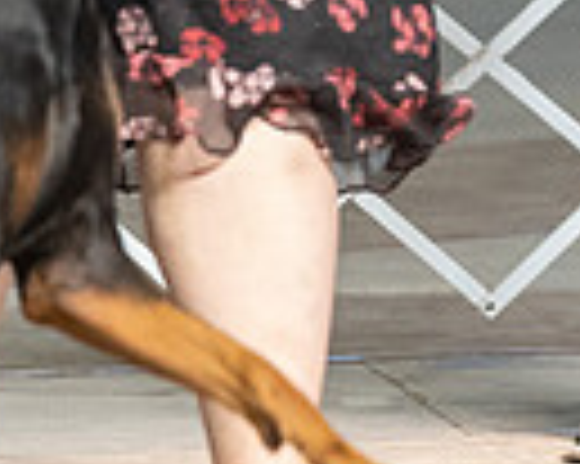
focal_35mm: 689
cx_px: 1090
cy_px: -288
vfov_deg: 2.2
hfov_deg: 2.8
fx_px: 11818
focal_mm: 140
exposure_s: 1/400
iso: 5000
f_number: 4
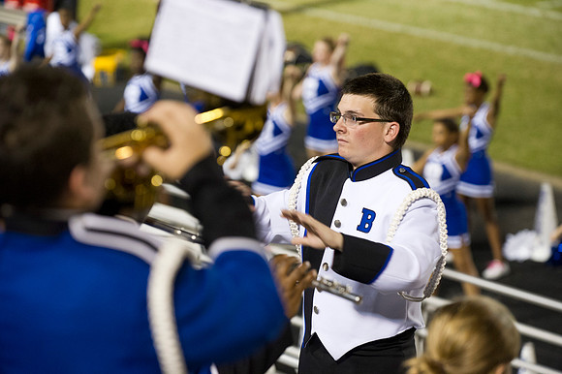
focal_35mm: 165
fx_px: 2574
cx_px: 281
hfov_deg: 12.5
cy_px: 187
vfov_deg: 8.3
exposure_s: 1/125
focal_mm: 165
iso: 4000
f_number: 4
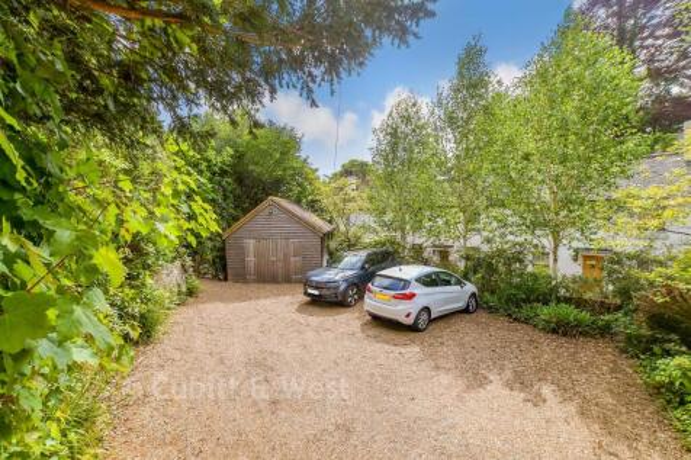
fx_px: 288
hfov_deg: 100.4
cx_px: 346
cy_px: 230
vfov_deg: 77.3
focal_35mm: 15
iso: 160
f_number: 8
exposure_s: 1/200
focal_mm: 10
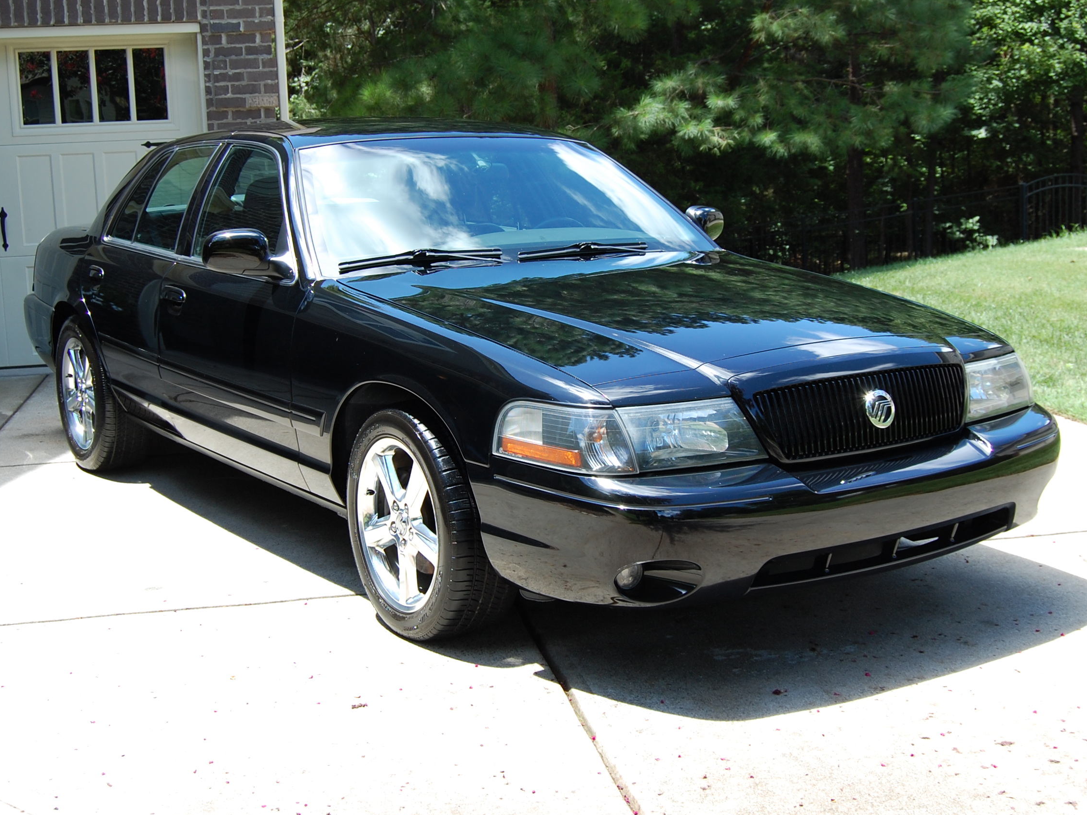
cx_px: 550
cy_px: 354
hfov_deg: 38.2
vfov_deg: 29.1
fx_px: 1570
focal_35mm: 50
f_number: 6.3
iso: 200
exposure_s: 1/160
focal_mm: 26
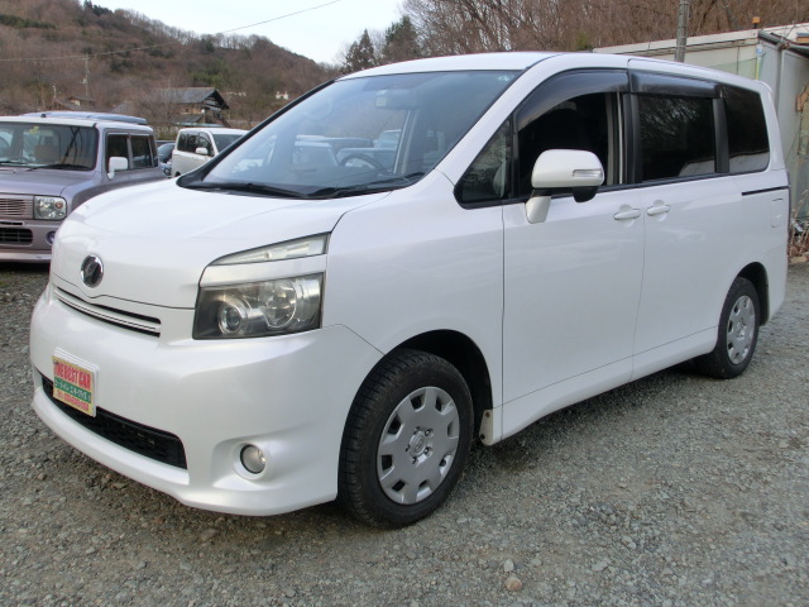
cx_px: 404
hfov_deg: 50.1
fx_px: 865
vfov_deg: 38.7
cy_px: 304
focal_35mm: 37
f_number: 3.9
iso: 125
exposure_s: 1/60
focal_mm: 6.61
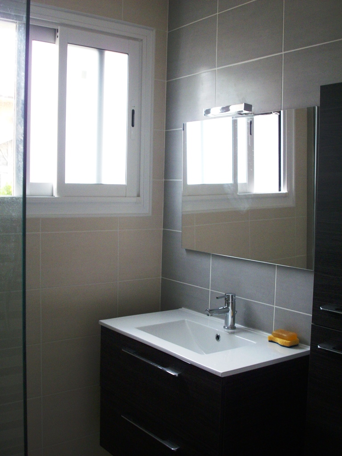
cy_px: 228
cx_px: 171
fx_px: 487
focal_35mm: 37
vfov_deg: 50.1
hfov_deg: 38.7
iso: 160
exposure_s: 1/50
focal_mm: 6.2
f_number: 2.8
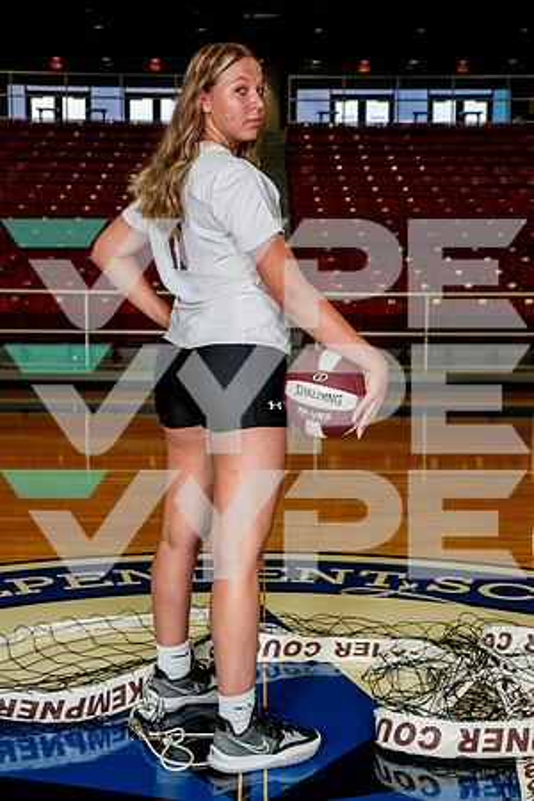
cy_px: 400
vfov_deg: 36.2
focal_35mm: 55
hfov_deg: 24.6
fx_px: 1224
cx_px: 267
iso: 800
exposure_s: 1/200
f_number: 7.1
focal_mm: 55
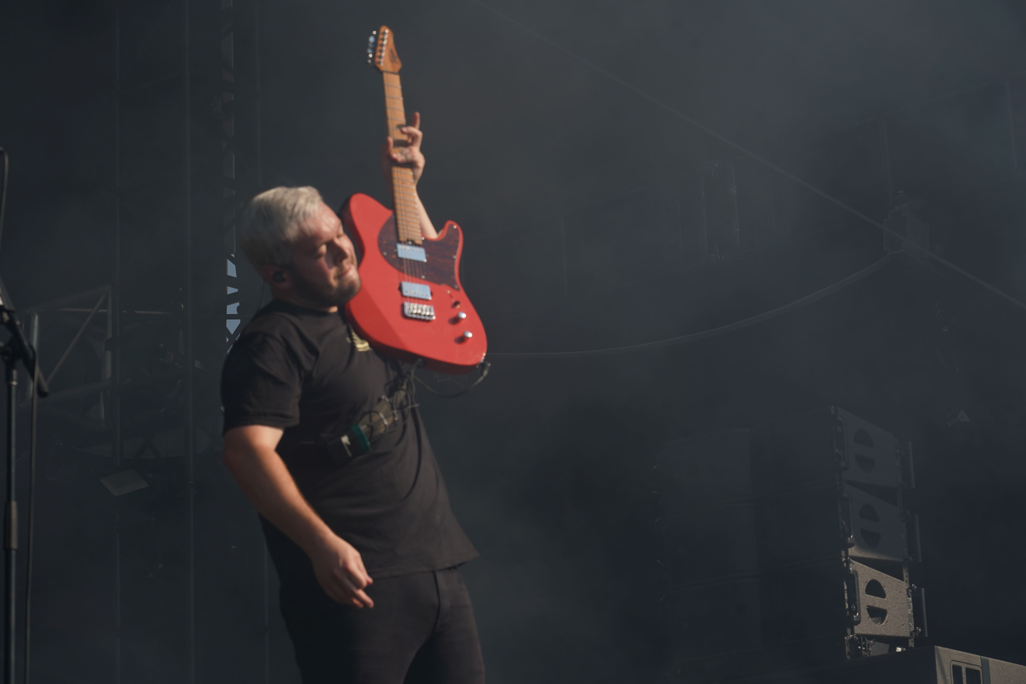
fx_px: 2992
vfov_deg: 13.0
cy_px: 342
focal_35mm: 105
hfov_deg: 19.5
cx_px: 513
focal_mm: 105
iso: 100
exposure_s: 1/500
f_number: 8
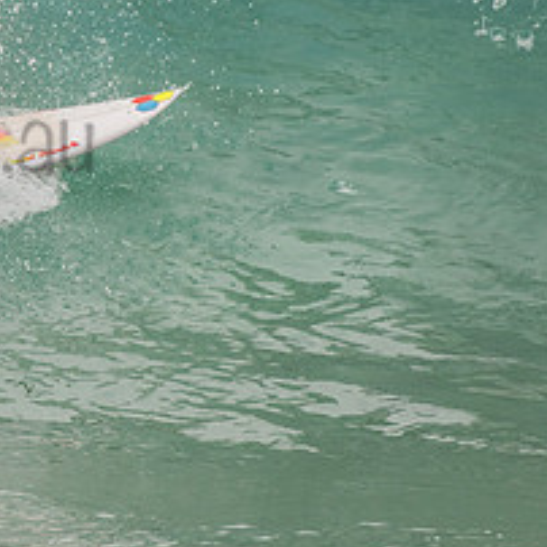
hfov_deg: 1.4
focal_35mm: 1220
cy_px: 110
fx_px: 21811
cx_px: -192
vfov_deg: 1.4
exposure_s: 1/2000
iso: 360
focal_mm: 500
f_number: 5.6
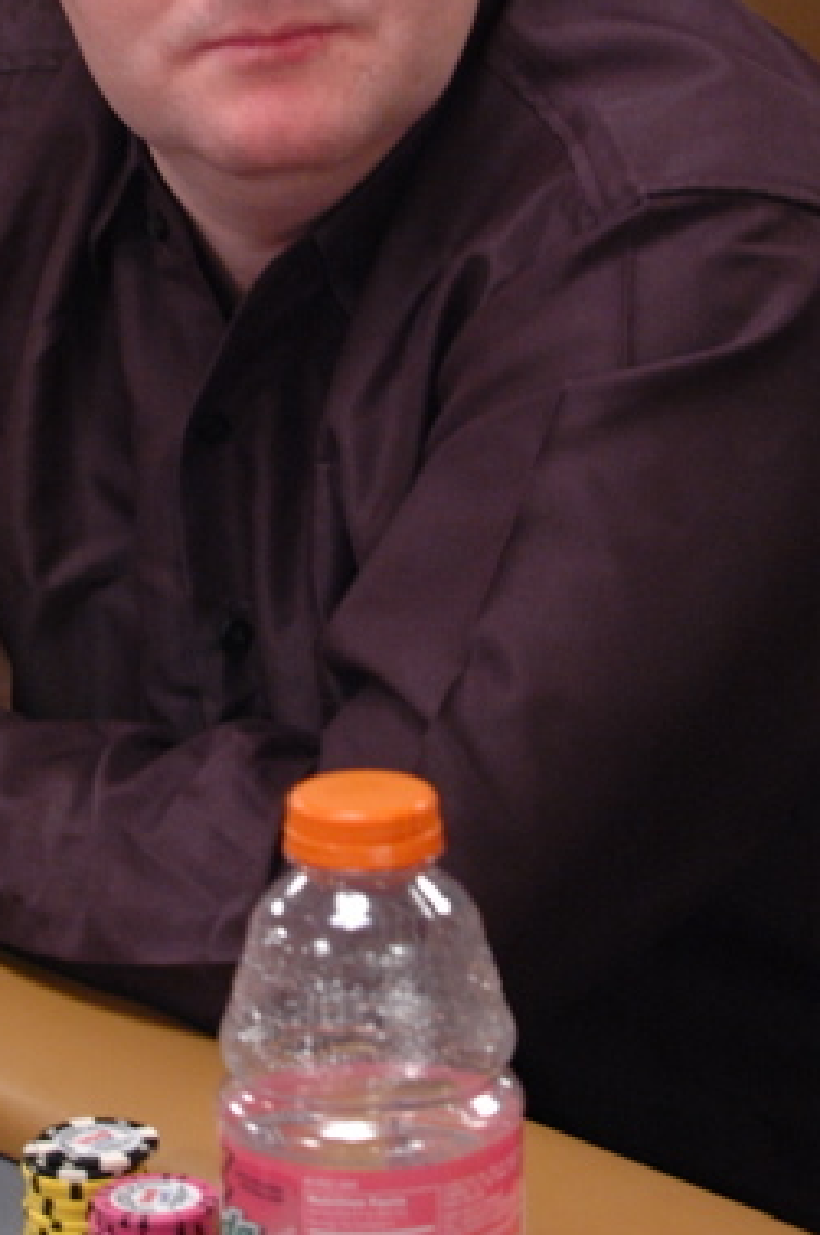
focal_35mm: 194
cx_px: 193
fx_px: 6646
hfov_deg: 7.1
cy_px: 511
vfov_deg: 10.6
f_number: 3.5
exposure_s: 1/30
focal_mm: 70
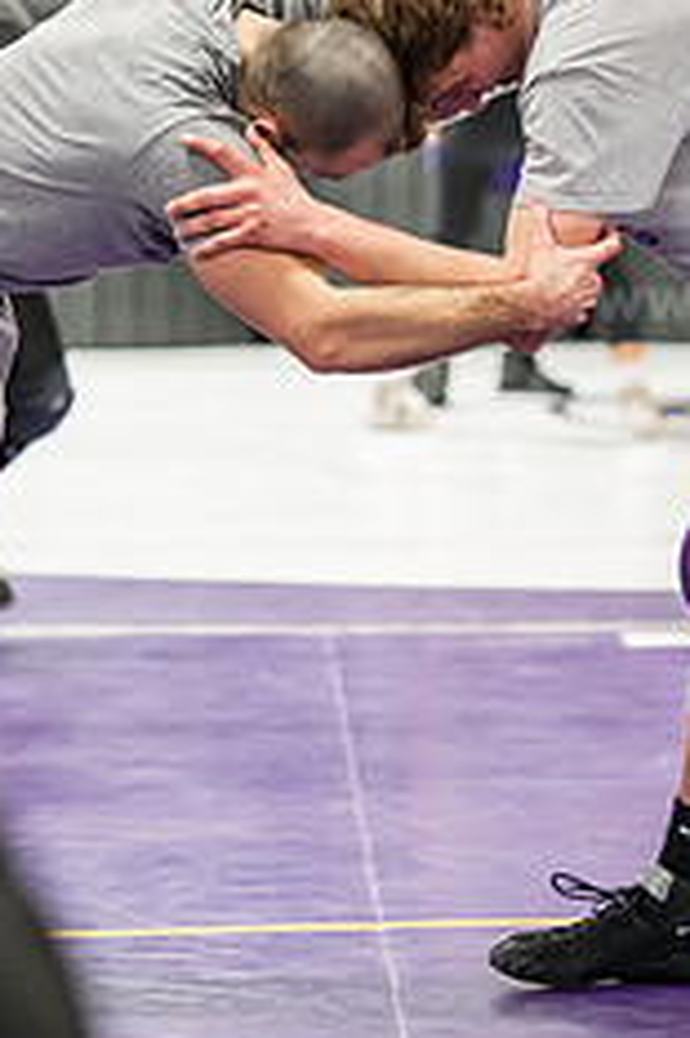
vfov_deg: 7.1
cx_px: 392
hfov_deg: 4.7
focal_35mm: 289
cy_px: 394
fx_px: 8320
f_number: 3.2
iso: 2000
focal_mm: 116
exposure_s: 1/200
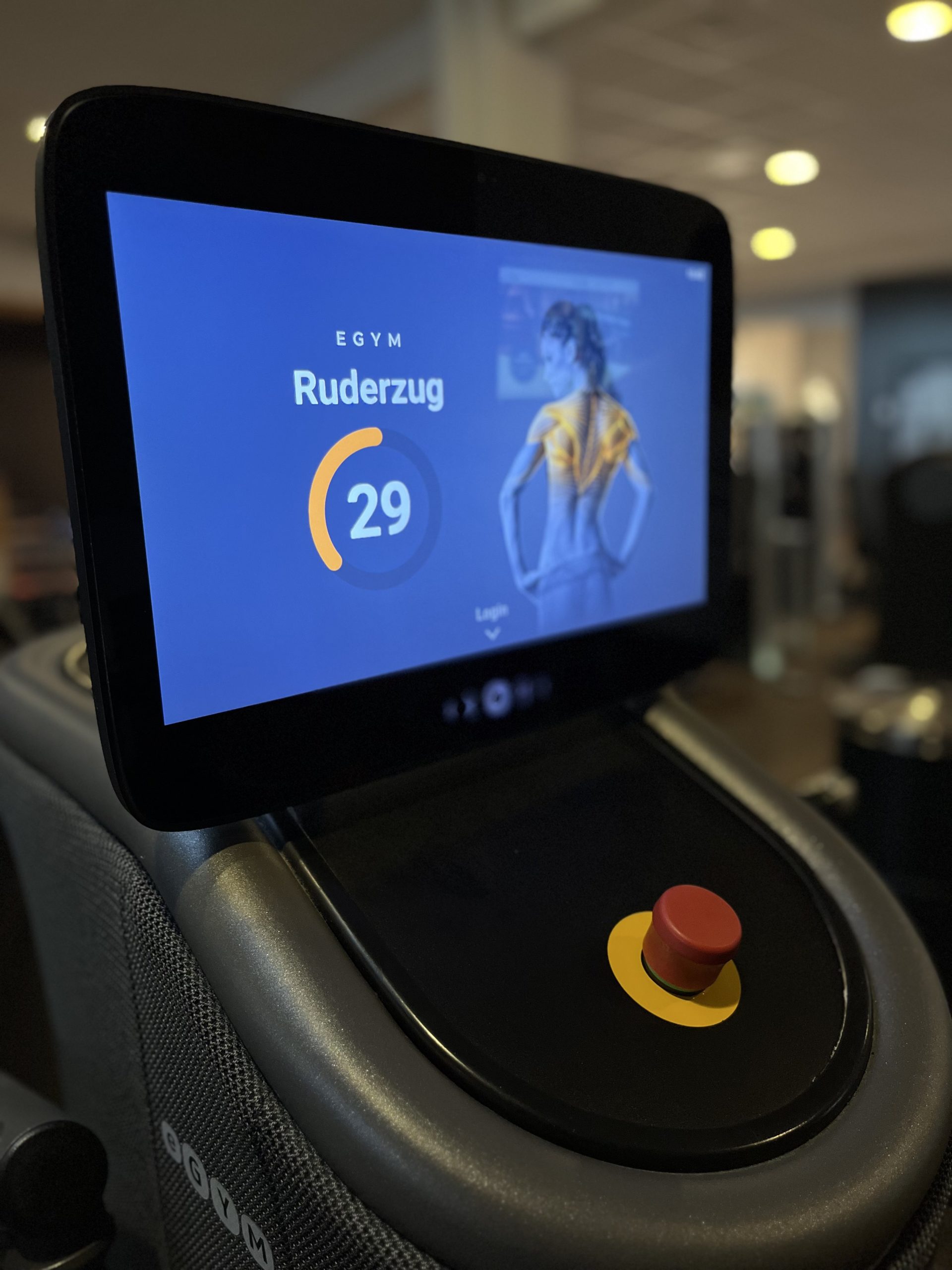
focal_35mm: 26
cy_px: 635
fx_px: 953
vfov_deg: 67.3
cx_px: 476
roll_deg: +2.6
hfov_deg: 53.1
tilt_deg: -12.1
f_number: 1.6
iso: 200
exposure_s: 1/57
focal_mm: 5.1
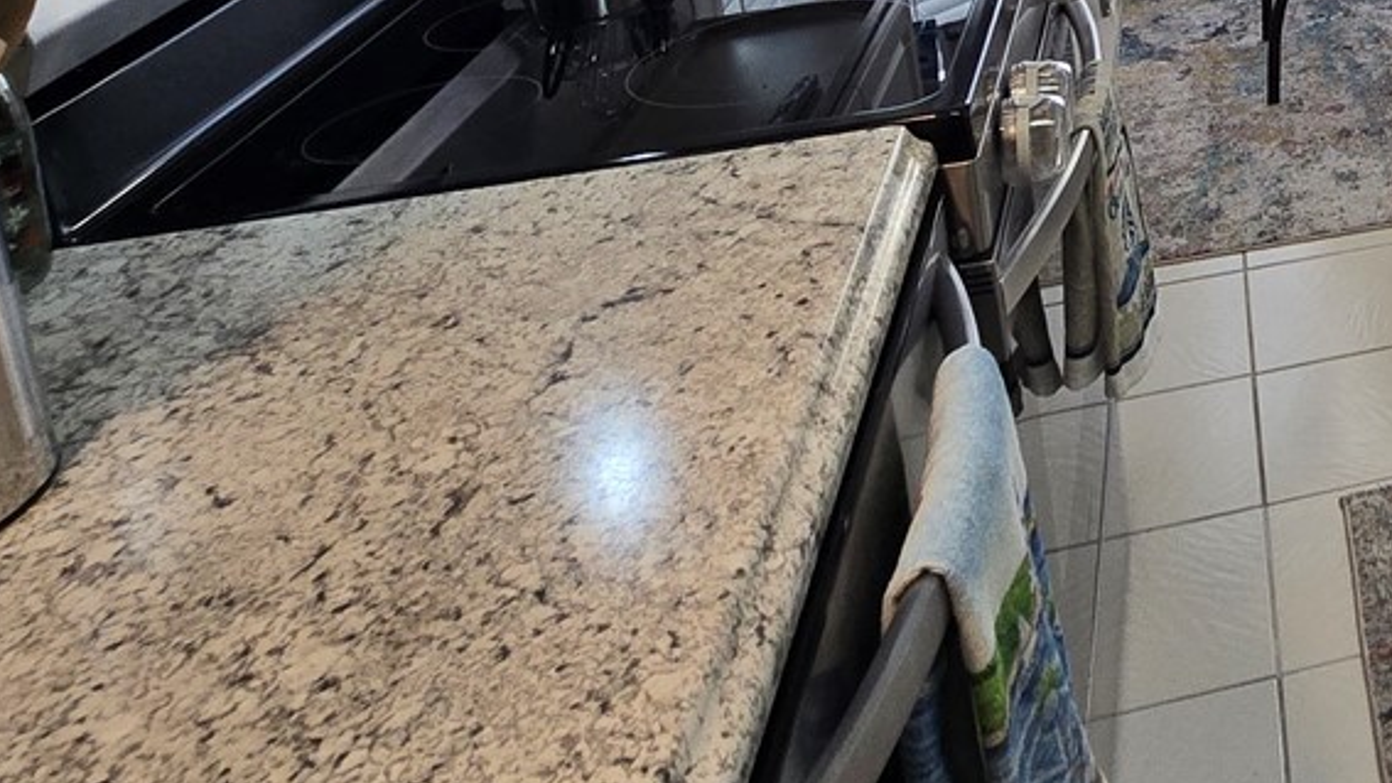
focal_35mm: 40
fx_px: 1476
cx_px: 1640
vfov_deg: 25.0
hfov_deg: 38.5
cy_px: -285
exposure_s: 1/60
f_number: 2.2
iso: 80
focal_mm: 2.2
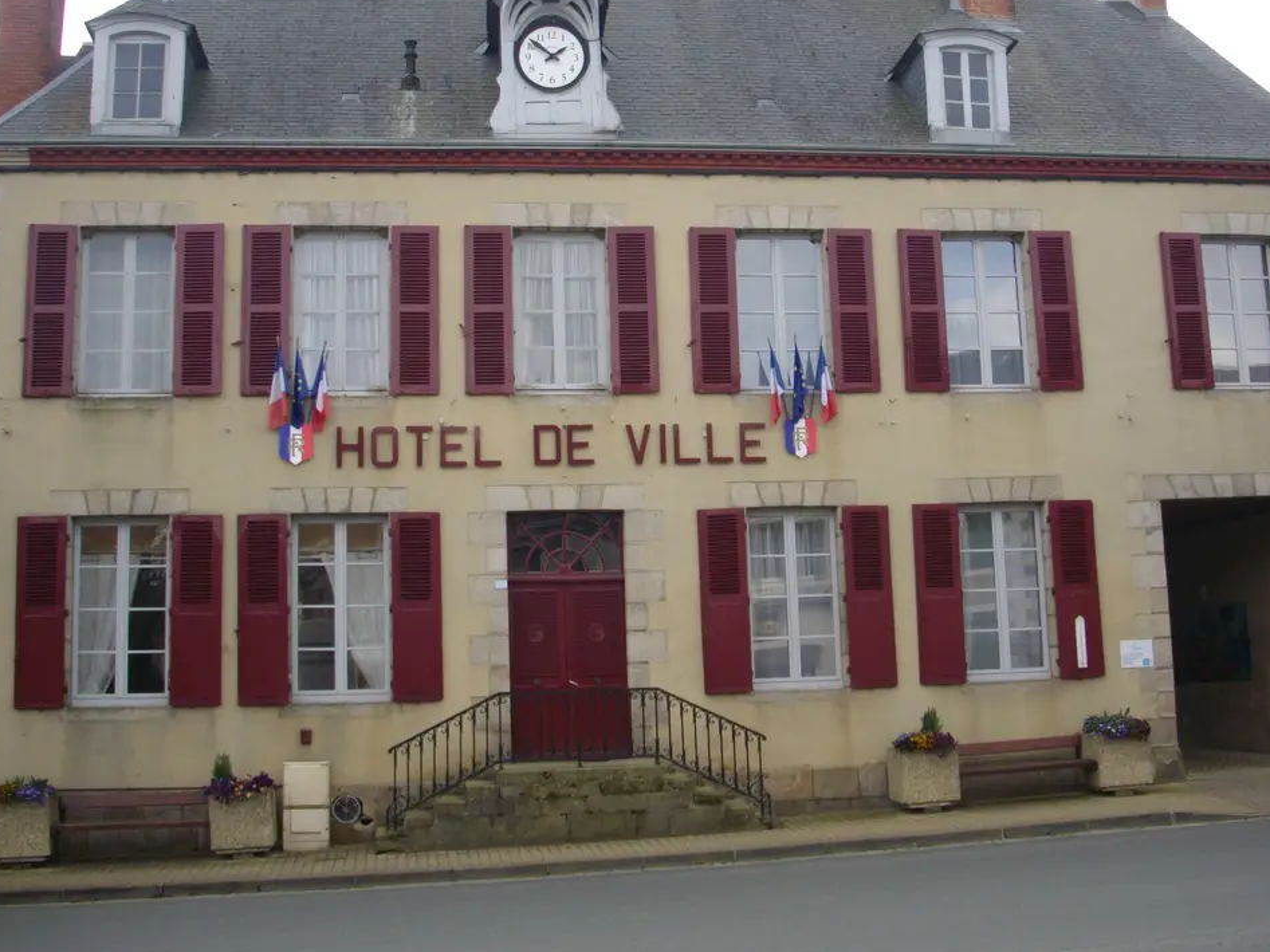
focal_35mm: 50
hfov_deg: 38.2
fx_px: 1834
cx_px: 701
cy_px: 314
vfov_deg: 28.9
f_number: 5.6
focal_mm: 6.2
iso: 100
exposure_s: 1/160
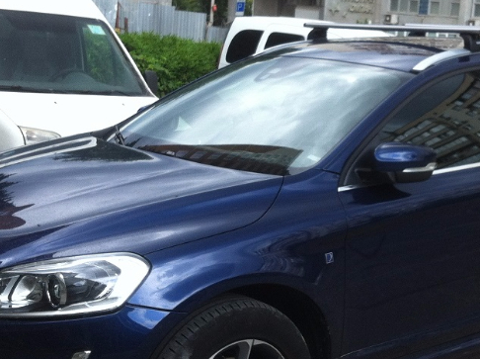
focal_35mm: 72
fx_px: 997
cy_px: 184
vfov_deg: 20.4
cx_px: 273
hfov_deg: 27.0
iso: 80
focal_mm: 3.85
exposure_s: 1/120
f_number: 2.8
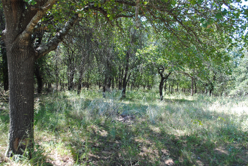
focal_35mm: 30
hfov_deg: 61.9
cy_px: 83
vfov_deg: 43.7
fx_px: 207
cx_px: 124
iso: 200
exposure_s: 1/100
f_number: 5
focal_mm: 20
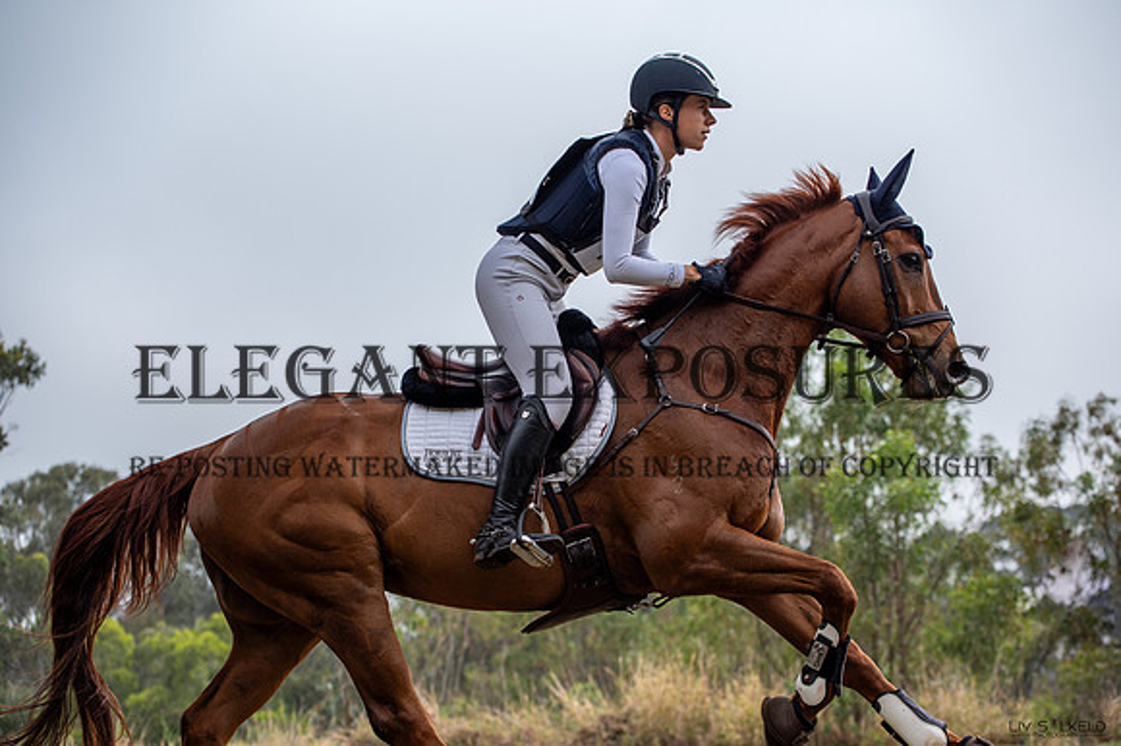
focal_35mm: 72
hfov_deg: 28.1
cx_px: 560
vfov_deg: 18.9
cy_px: 373
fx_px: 2240
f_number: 3.5
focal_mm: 70
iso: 160
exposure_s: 1/2000
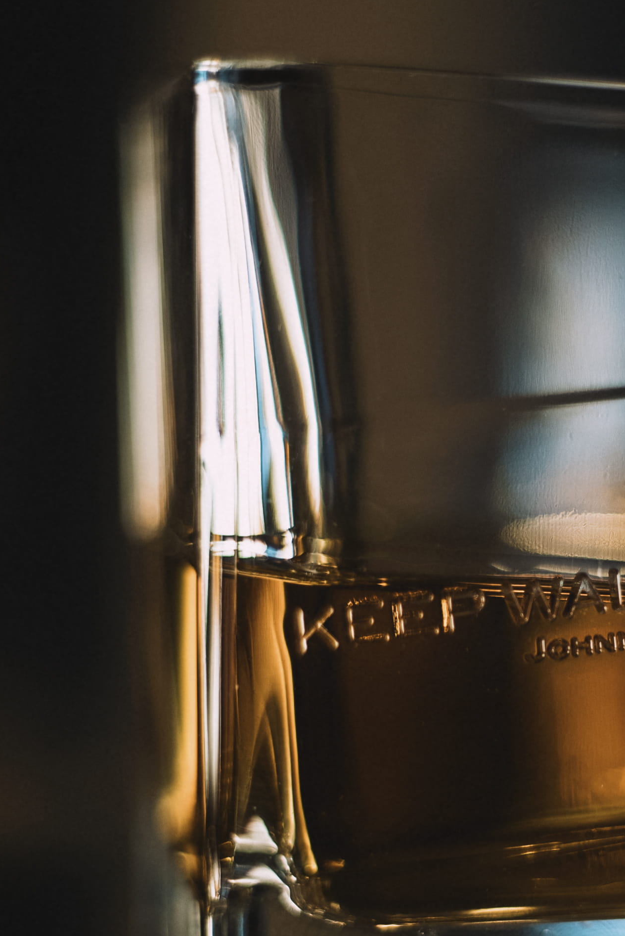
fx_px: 2913
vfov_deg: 18.2
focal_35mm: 112
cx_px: 602
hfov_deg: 12.1
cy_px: 635
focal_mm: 50
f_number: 1.8
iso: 200
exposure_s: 1/200
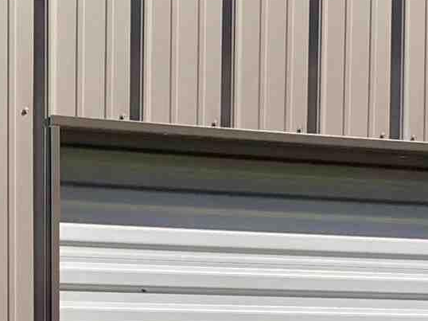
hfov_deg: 12.3
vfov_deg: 9.0
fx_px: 1977
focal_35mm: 160
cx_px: 80
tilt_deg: -2.6
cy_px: 511
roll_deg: +1.2
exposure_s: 1/2315
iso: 20
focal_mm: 3.99
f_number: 1.8
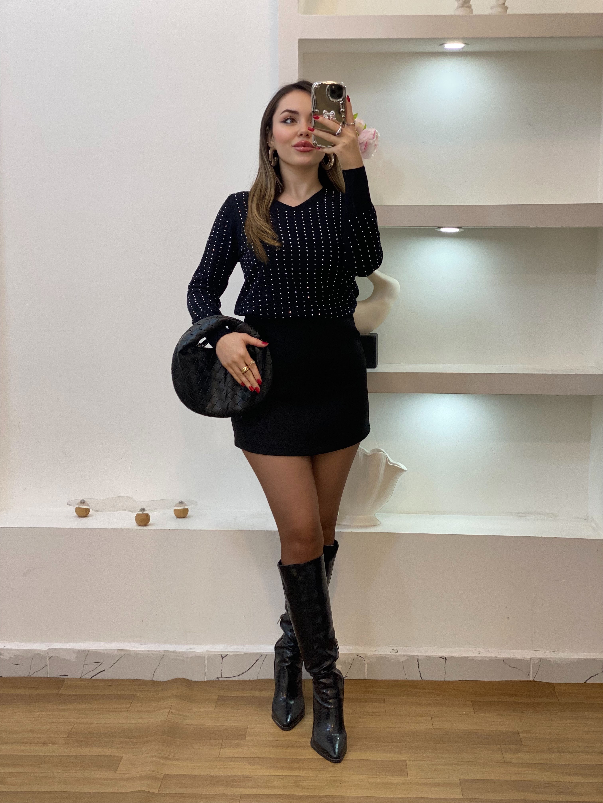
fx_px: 1208
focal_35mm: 52
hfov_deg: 28.0
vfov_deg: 36.8
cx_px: 302
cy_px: 402
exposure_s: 1/100
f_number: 2
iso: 80
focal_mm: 6
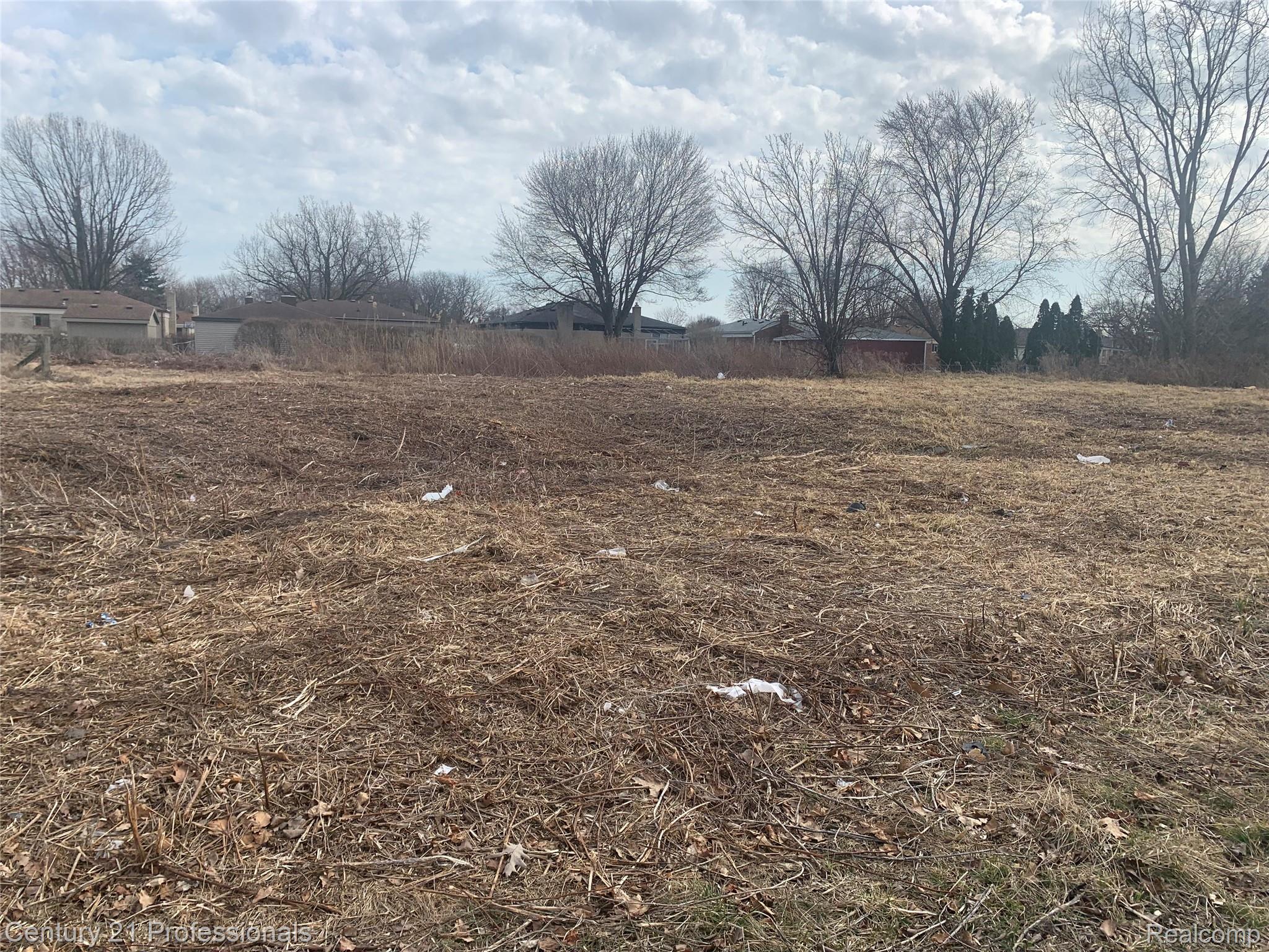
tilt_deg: -7.9
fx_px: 953
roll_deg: -0.8
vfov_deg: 53.1
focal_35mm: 26
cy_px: 476
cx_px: 634
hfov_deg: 67.3
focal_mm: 4.25
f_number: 1.8
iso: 25
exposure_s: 1/2364
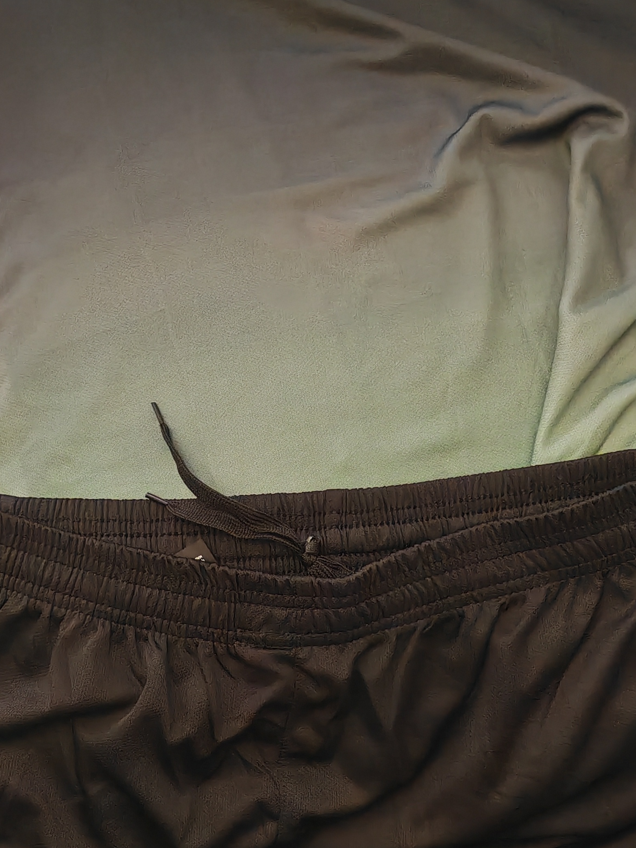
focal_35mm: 66
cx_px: 301
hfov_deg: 22.3
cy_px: 482
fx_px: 1617
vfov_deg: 29.4
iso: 800
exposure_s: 1/130
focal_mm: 7.62
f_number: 1.6
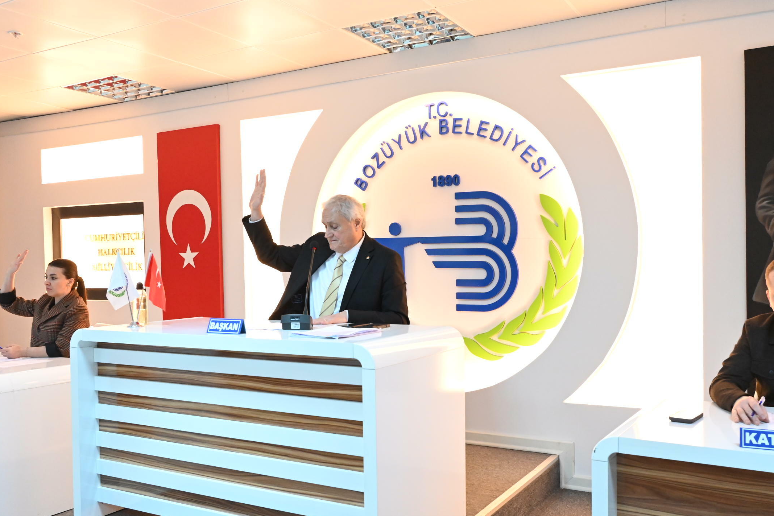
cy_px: 277
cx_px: 388
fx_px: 731
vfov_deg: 38.9
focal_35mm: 34
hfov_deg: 55.8
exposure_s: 1/80
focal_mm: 24
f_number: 6.3
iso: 4000
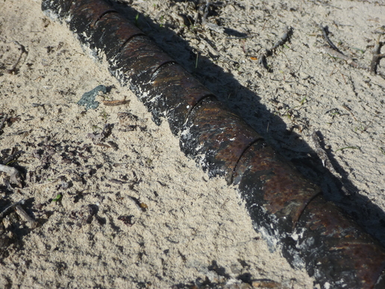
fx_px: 567
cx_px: 192
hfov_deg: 37.5
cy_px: 144
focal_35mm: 51
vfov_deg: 28.6
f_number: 4.7
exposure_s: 1/640
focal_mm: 9.1
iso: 80
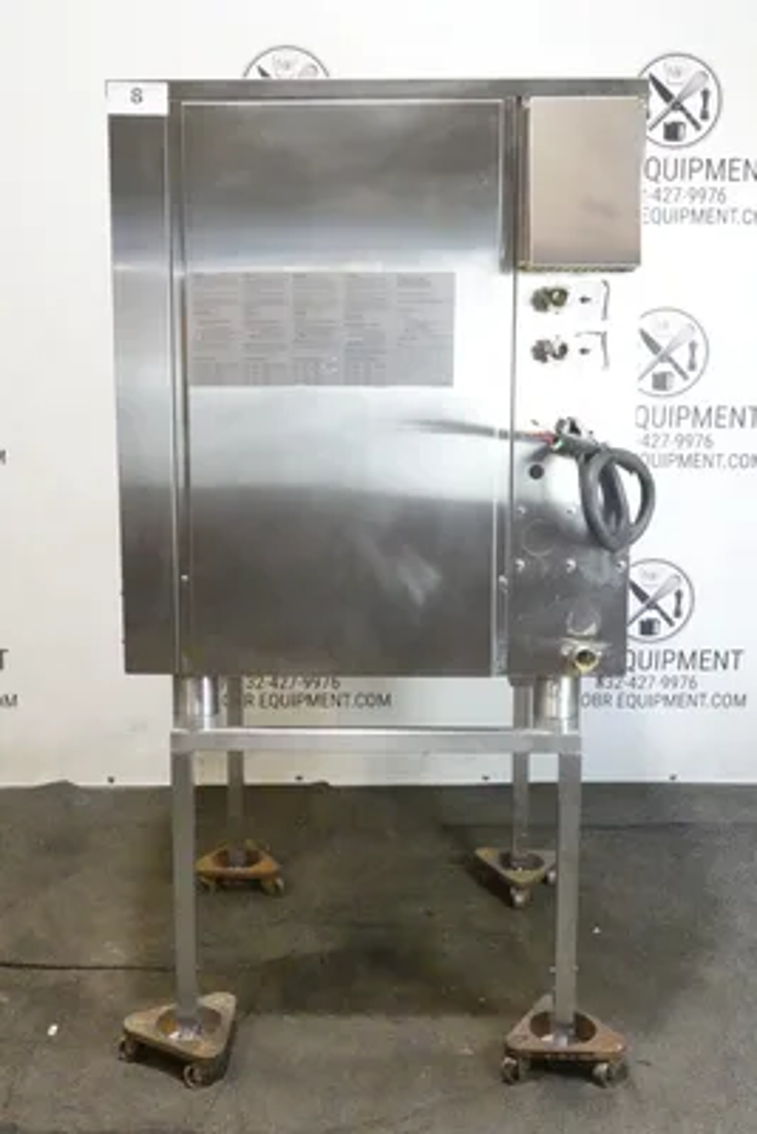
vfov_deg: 50.7
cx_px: 378
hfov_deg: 35.1
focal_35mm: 38
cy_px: 567
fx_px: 1197
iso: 6400
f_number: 9
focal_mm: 14.12
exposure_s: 1/30
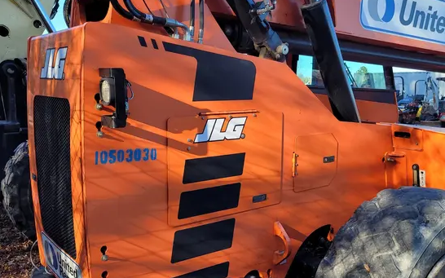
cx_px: 222
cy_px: 150
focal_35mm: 37
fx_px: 449
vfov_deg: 34.4
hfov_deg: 52.8
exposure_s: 1/523
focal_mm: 5.4
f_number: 1.8
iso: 40
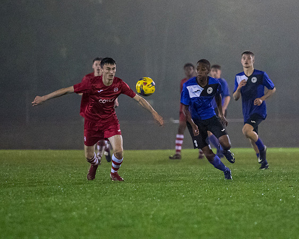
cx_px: 183
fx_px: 3614
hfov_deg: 4.7
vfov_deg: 3.8
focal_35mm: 409
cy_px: 94
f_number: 2.8
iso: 6400
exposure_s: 1/1250
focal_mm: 200
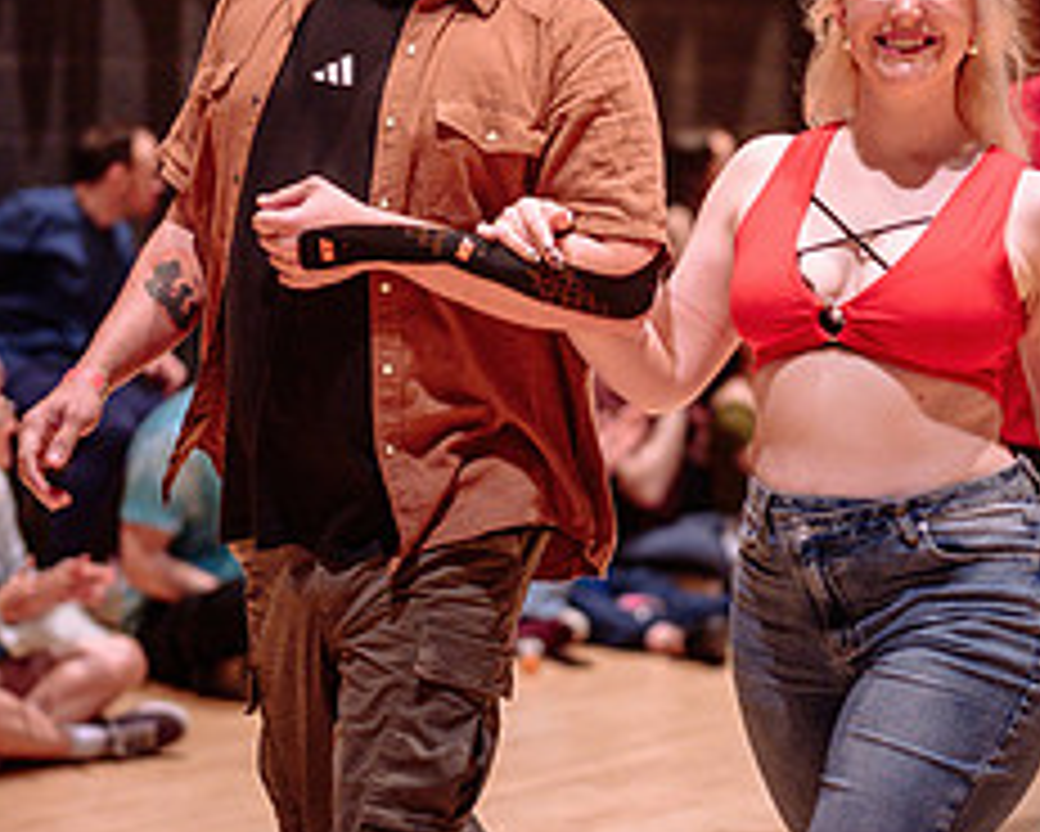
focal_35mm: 118
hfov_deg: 16.3
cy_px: 501
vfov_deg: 13.1
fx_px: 3634
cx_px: 639
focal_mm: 50
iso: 1600
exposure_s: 1/250
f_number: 1.2
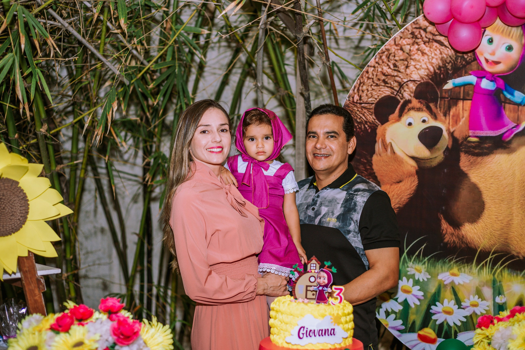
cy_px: 175
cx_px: 262
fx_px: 729
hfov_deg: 39.6
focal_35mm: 50
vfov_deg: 27.0
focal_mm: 50
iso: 640
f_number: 2.2
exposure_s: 1/200
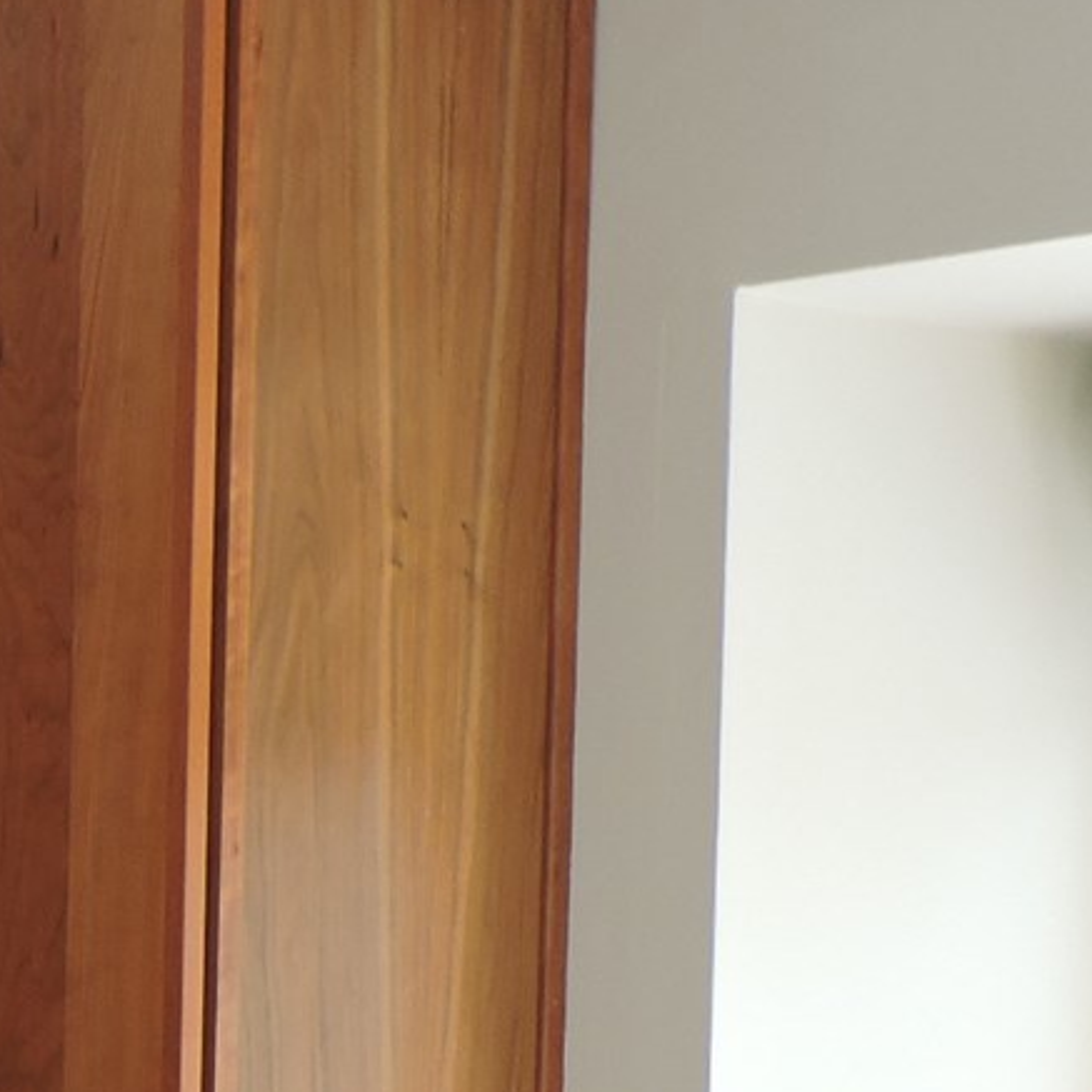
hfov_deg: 11.1
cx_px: -1017
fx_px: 5175
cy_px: 1687
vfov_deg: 11.5
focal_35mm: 145
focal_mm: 6.2
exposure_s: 1/50
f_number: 3.3
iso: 100
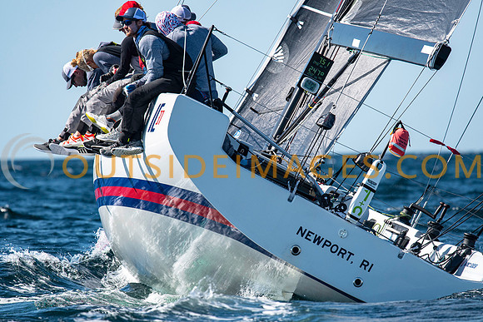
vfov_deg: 3.1
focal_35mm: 450
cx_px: 242
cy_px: 161
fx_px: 6039
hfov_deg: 4.6
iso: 320
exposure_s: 1/2000
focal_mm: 300
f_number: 5
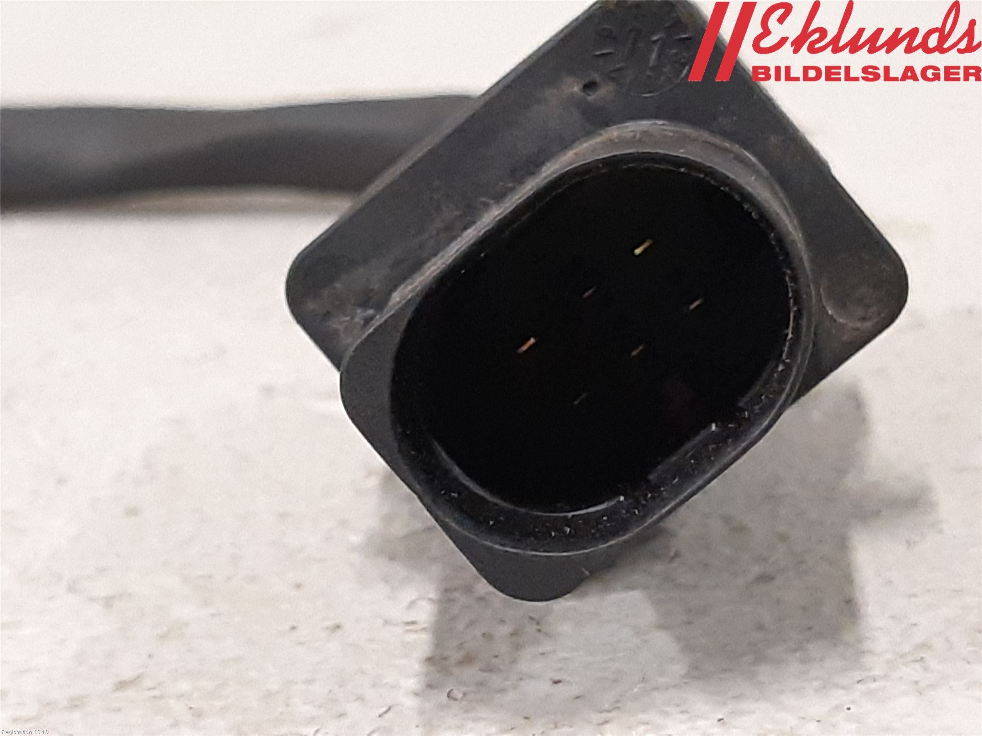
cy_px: 368
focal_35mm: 26
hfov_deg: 67.3
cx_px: 491
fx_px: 738
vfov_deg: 53.1
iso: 320
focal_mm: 3.93
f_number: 1.7
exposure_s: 1/50
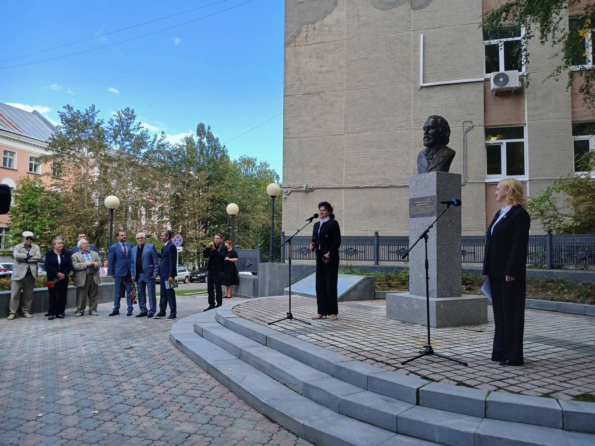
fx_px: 447
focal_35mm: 26
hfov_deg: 67.3
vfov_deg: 53.1
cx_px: 298
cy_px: 223
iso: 20
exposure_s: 1/190
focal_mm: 3.98
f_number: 1.8
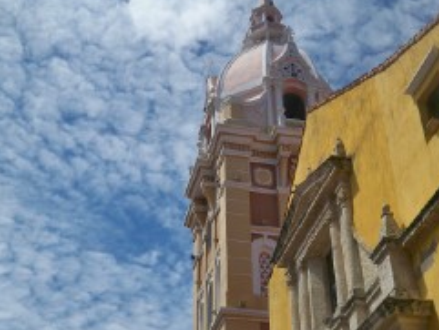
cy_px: 180
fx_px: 736
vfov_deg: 25.2
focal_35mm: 58
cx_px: 262
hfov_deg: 33.1
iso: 64
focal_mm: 6.3
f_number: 4.7
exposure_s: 1/1000
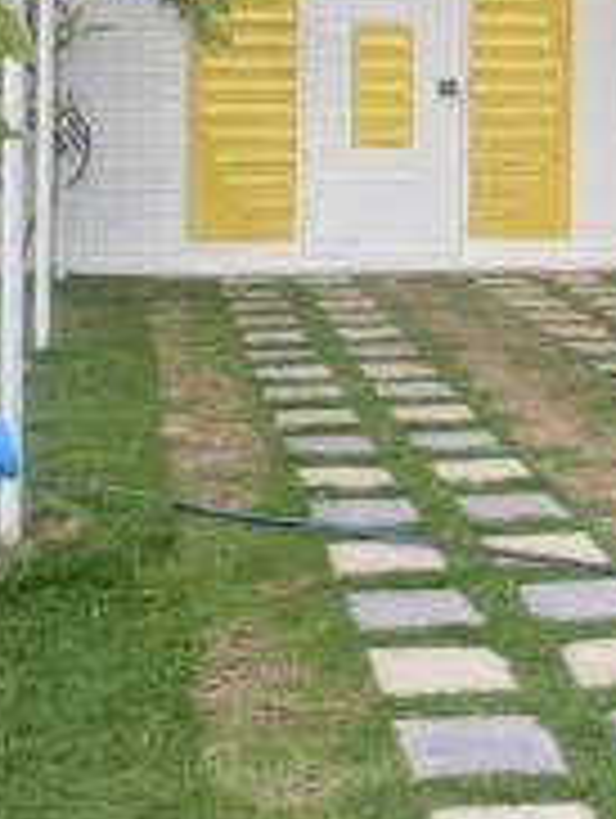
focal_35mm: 76
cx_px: 432
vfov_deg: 25.0
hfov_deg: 19.3
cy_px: 124
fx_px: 1799
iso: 64
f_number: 1.8
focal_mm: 4.25
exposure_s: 1/122
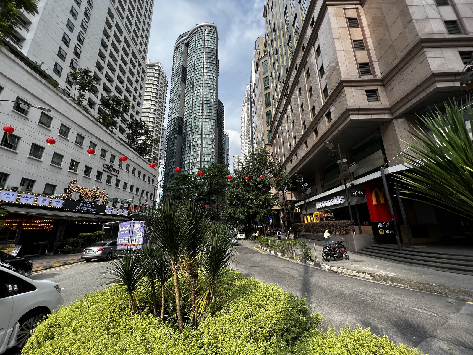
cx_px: 236
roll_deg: +1.5
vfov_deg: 89.9
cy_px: 178
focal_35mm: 13
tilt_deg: +14.2
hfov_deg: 106.2
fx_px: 178
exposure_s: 1/518
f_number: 1.8
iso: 32
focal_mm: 1.57
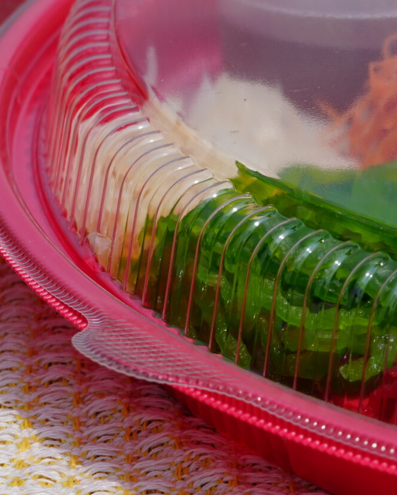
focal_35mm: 173
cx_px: 615
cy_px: 238
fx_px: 2539
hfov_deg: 8.7
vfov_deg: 11.2
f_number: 11
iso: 100
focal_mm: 60
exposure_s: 1/320
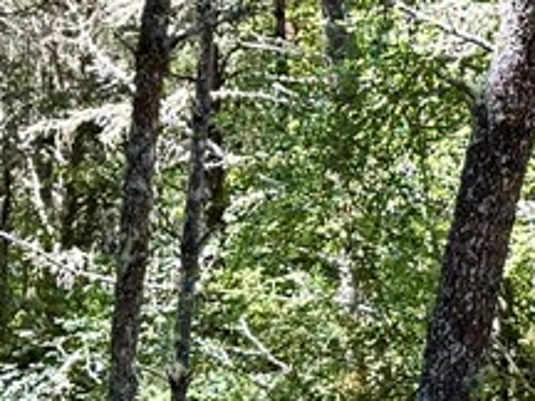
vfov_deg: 8.3
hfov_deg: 11.1
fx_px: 2751
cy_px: 483
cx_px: 72
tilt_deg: -1.2
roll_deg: +1.3
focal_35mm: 178
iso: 64
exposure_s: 1/235
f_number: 1.78
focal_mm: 6.76
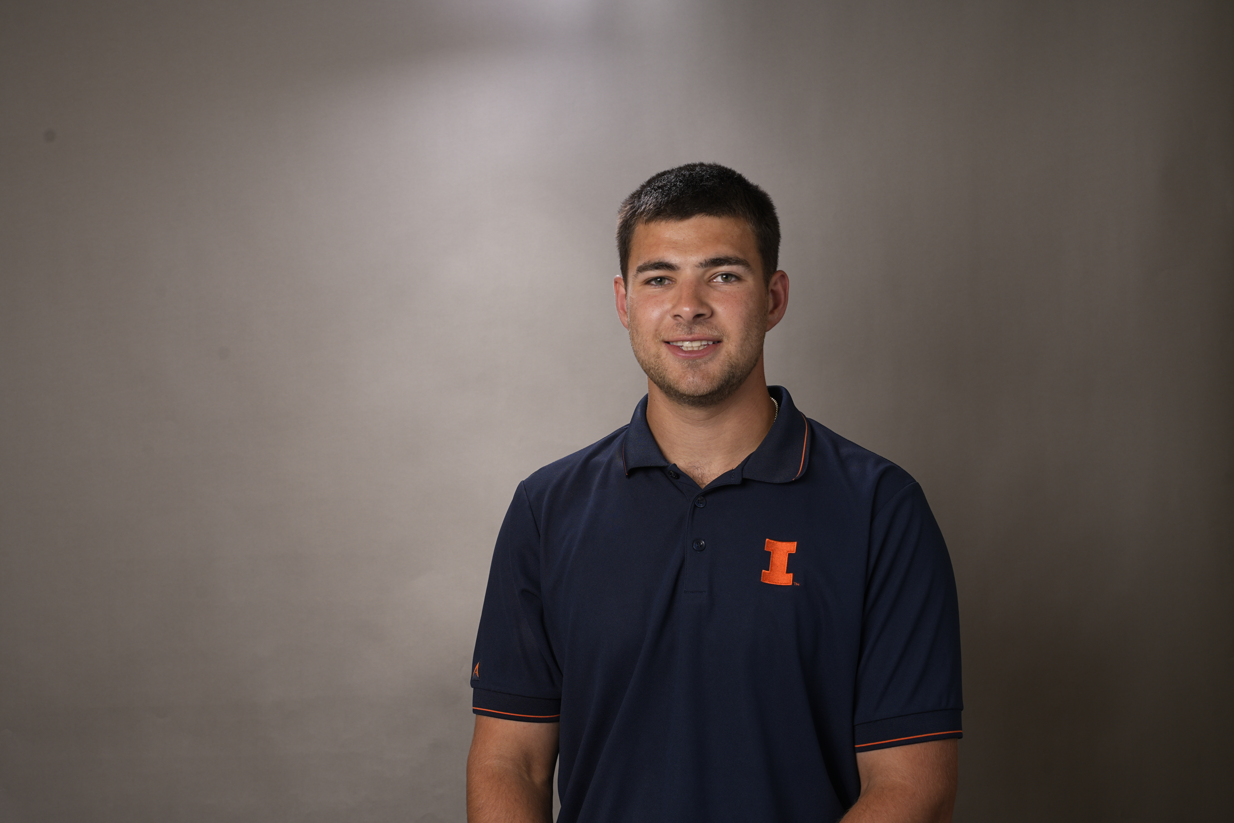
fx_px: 1714
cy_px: 412
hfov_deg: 39.6
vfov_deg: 27.0
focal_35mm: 50
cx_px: 617
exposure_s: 1/125
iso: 125
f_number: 8
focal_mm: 50
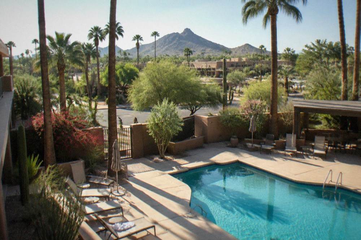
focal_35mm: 49
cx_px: 180
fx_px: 491
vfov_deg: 27.5
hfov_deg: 40.4
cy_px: 120
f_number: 10
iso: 200
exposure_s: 1/100
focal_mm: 49
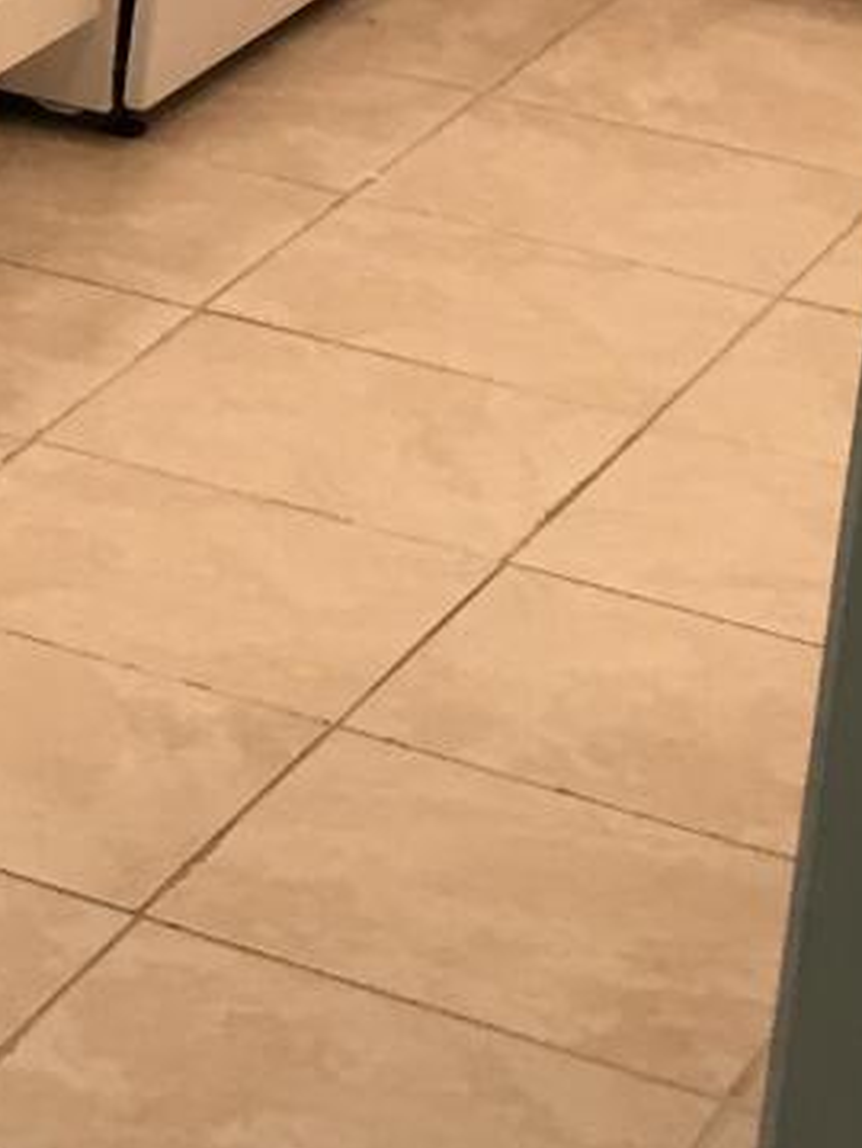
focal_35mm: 162
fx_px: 5372
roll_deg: -1.7
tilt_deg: -11.9
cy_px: -391
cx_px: -1513
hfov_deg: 8.1
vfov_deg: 11.8
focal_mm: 4.15
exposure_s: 1/15
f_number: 2.2
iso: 25
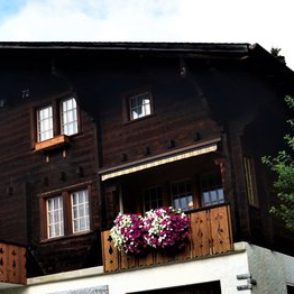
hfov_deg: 23.7
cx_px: 4
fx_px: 673
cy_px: 193
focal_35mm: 70
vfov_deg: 24.5
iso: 320
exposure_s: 1/80
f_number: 8
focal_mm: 18
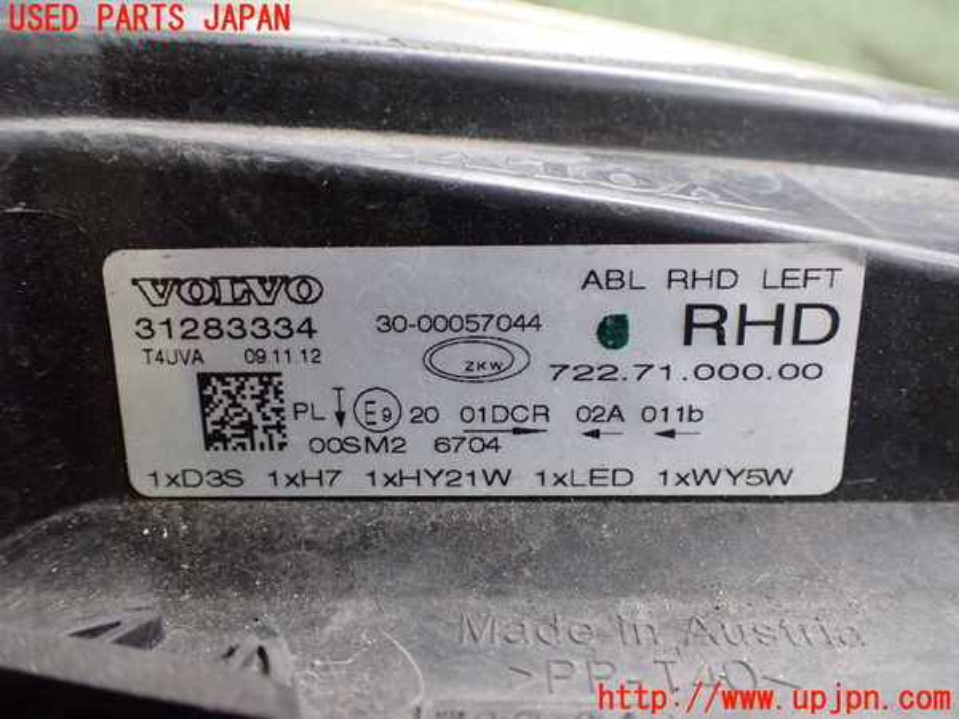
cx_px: 480
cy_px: 360
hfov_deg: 60.0
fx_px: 831
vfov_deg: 46.8
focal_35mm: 30
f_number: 2.3
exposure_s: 1/125
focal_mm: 5.4
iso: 400
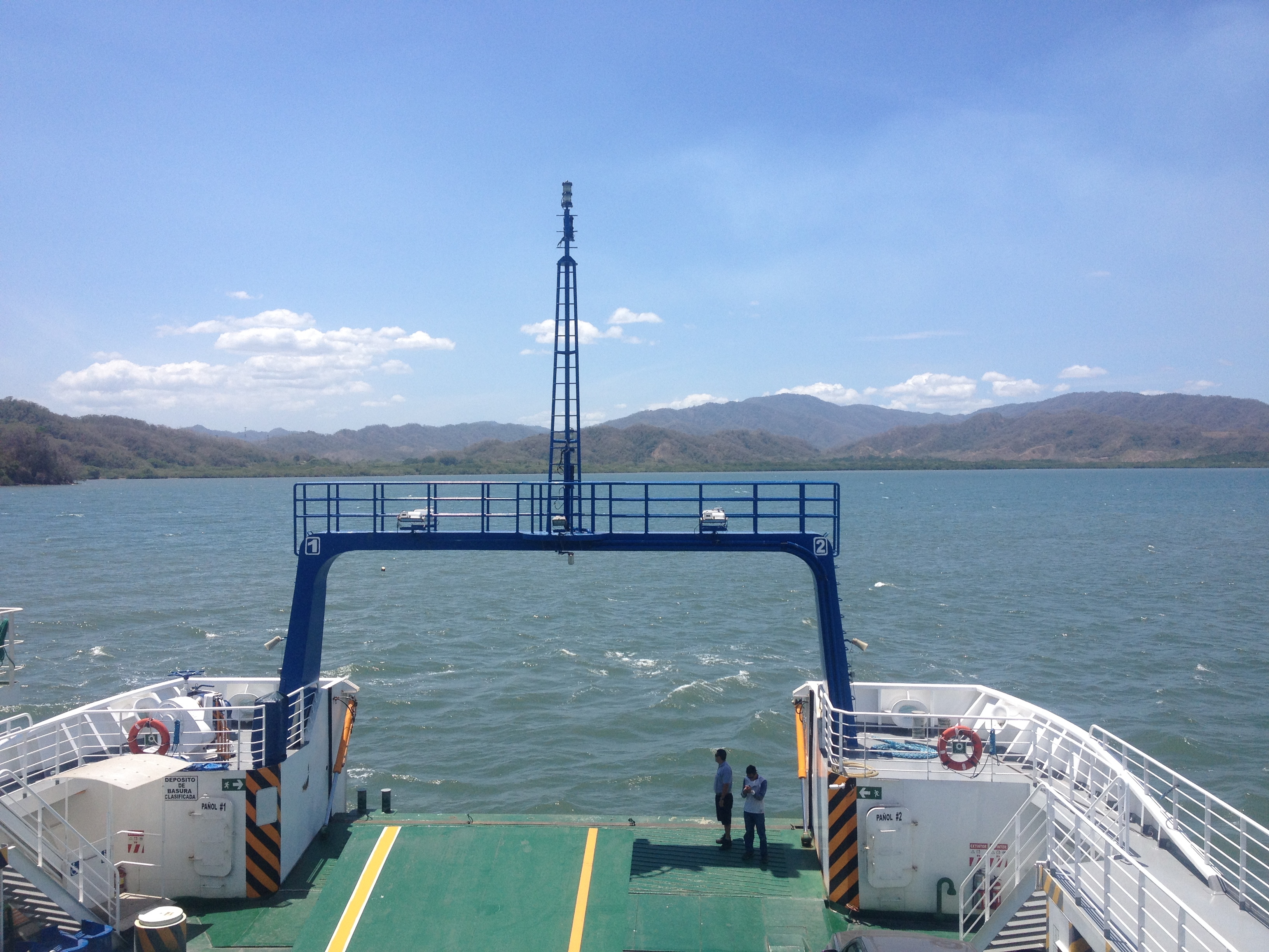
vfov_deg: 40.7
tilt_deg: -3.4
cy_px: 476
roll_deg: +0.4
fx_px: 1283
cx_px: 634
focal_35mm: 35
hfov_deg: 52.6
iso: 50
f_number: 2.4
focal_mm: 4.28
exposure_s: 1/2045
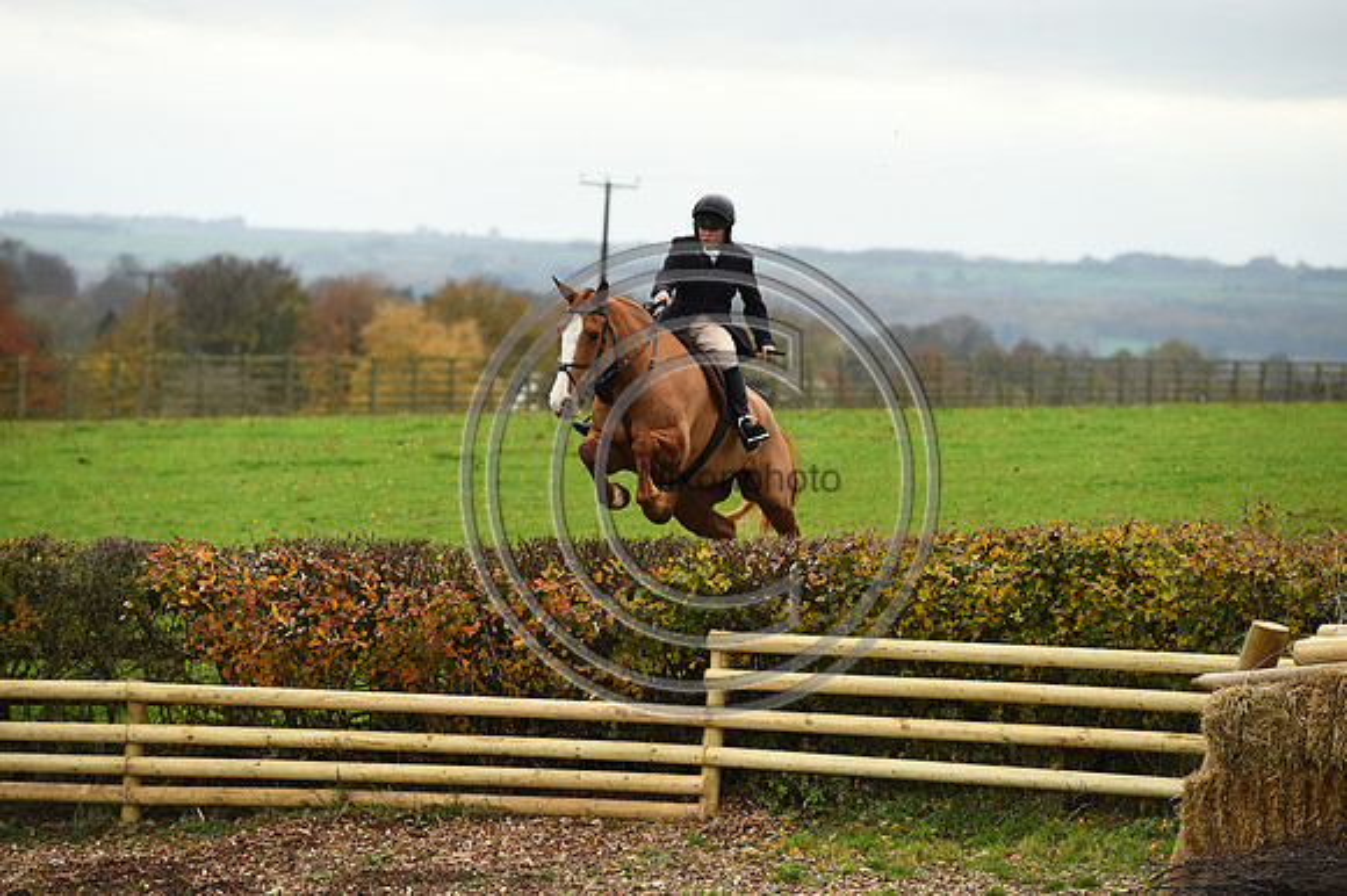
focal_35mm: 185
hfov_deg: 11.1
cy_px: 448
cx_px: 674
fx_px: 6918
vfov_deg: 7.4
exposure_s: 1/1000
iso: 800
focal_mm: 185
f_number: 5
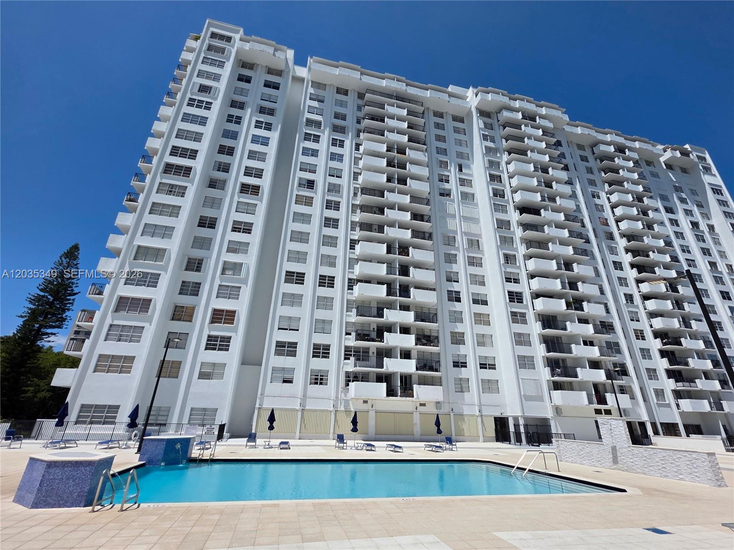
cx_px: 367
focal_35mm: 13
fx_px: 276
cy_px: 275
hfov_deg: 106.2
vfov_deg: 89.9
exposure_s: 1/4518
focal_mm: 2.2
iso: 40
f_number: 1.9
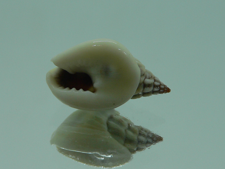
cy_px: 91
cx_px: 104
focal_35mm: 55
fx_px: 357
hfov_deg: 34.9
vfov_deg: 26.5
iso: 80
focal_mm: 4.6
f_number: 2.8
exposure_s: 1/80
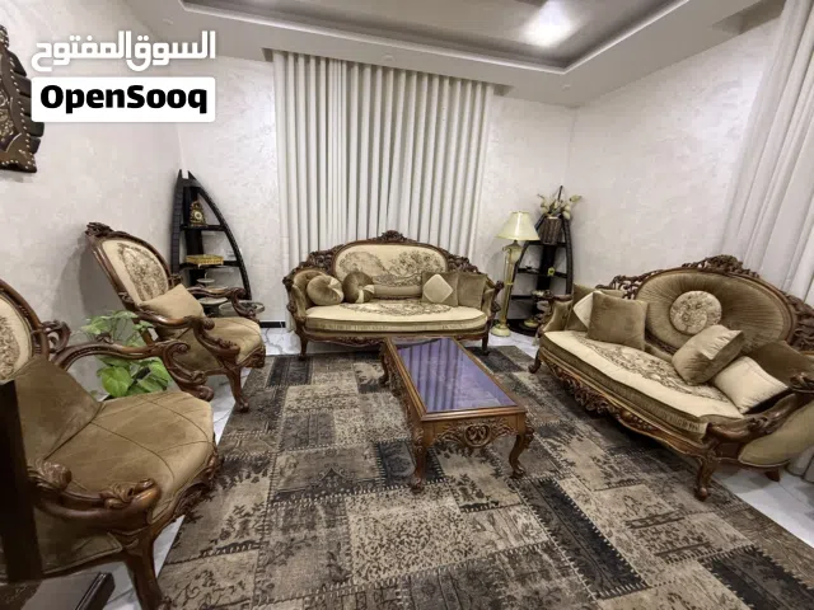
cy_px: 305
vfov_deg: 85.7
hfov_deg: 102.1
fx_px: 329
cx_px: 407
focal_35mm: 14
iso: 400
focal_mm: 2.22
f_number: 2.2
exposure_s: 1/50
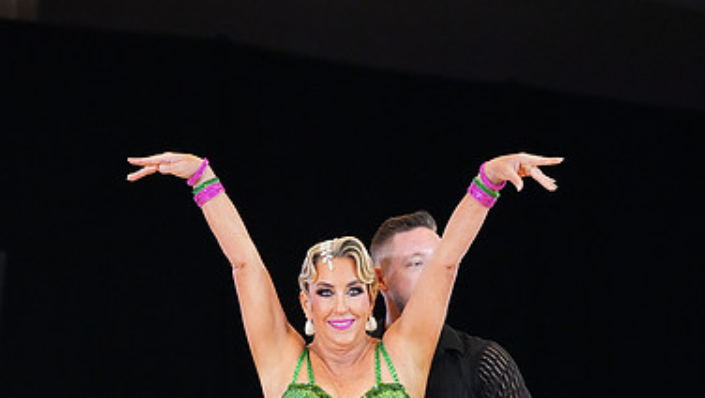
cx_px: 355
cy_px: 488
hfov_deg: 9.3
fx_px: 4321
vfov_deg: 5.2
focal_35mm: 231
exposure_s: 1/400
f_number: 4.5
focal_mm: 143
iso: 12800
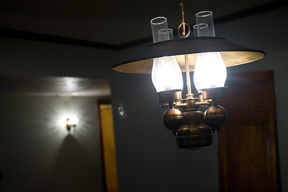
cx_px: 144
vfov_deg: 26.0
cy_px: 96
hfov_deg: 38.2
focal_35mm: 52
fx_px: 416
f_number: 4
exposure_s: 1/200
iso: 1600
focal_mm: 52
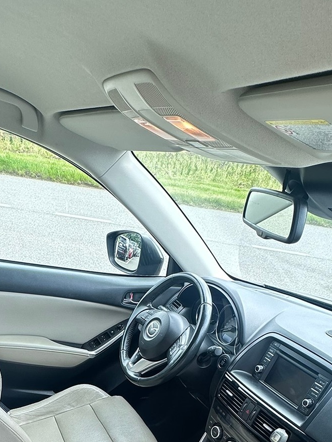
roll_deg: -10.6
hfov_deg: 43.8
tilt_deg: -35.6
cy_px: 416
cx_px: 124
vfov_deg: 49.1
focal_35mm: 32
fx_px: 409
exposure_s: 1/106
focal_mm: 2.22
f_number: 2.2
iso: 40
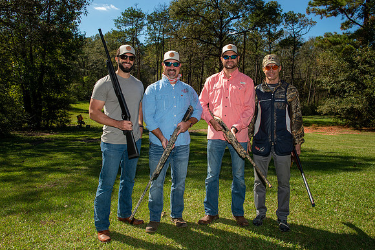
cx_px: 188
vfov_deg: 44.9
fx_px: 302
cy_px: 125
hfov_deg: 63.7
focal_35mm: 29
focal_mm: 29
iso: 125
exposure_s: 1/160
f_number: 10
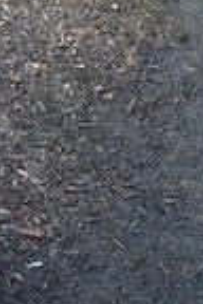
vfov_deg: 24.3
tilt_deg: -60.0
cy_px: 372
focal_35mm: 75
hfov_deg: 16.6
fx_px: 634
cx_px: -95
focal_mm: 5.96
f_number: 1.6
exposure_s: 1/60
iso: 200
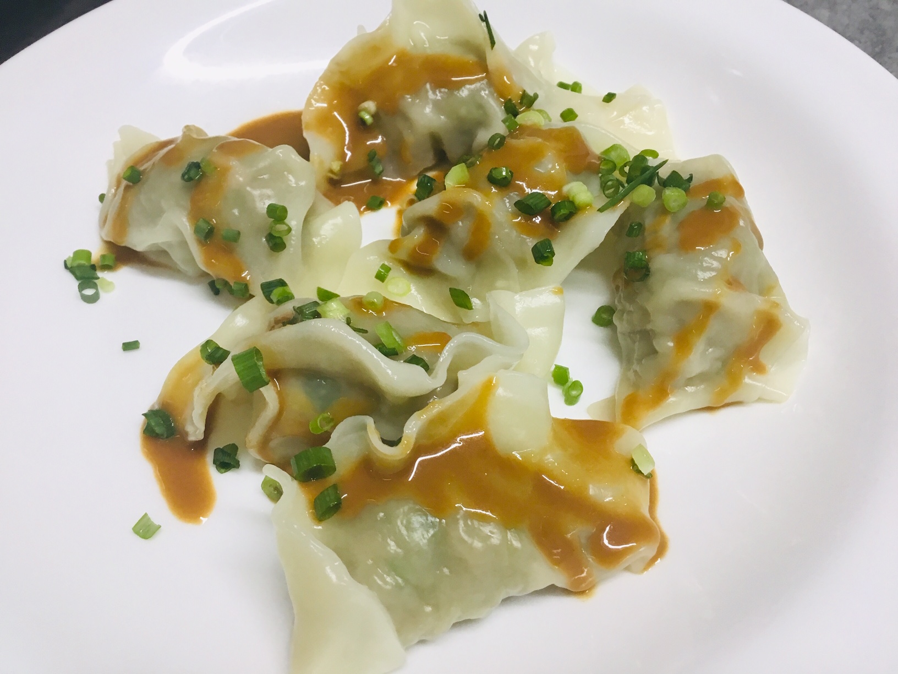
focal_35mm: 31
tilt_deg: -52.1
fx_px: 804
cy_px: 337
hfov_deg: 58.4
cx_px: 449
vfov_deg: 45.4
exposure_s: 1/30
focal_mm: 3.3
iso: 32
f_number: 2.4
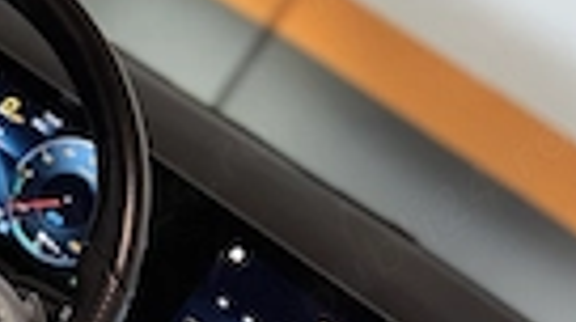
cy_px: 292
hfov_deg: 26.0
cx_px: -13
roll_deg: -33.1
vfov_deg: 15.4
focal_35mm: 77
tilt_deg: -18.3
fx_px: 1174
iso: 1000
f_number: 1.78
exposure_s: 1/30
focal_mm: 6.76
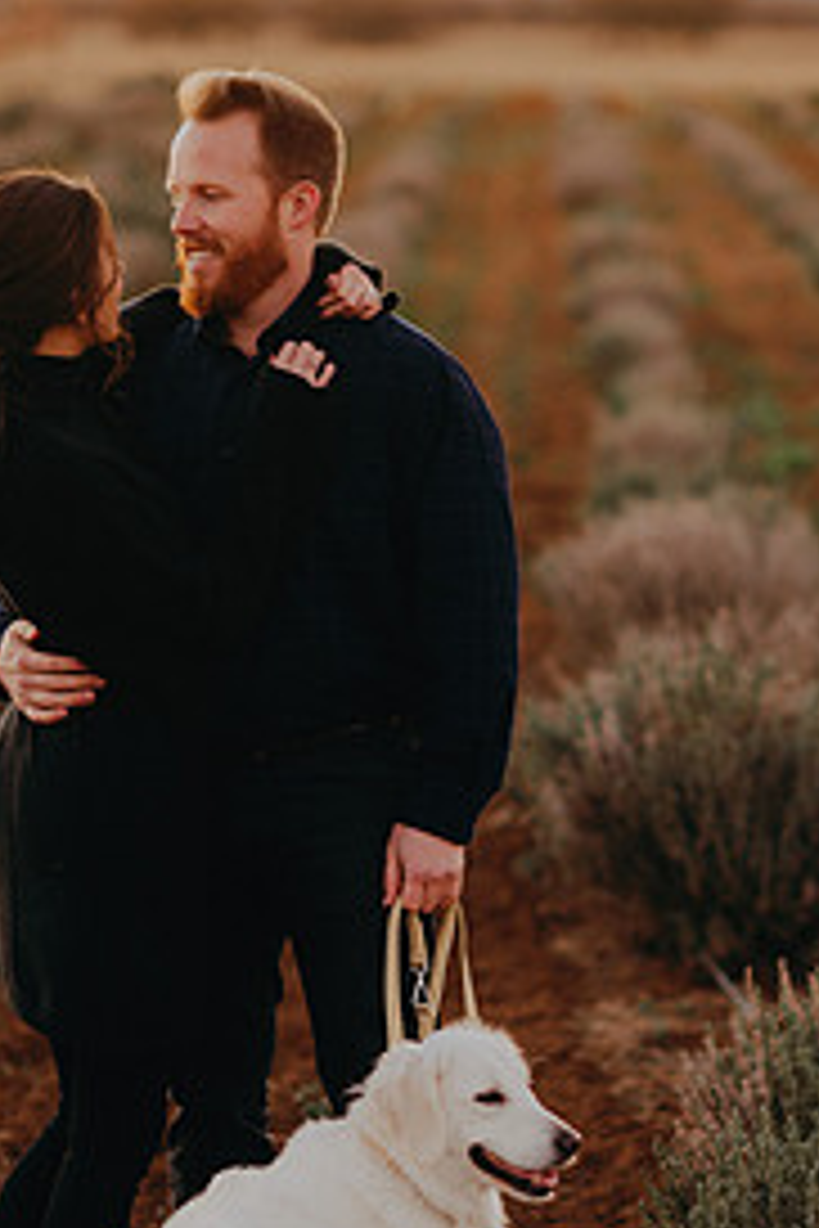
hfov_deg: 9.8
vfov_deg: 14.6
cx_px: 268
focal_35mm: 140
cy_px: 828
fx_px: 4777
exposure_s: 1/125
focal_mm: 85
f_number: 2
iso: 100
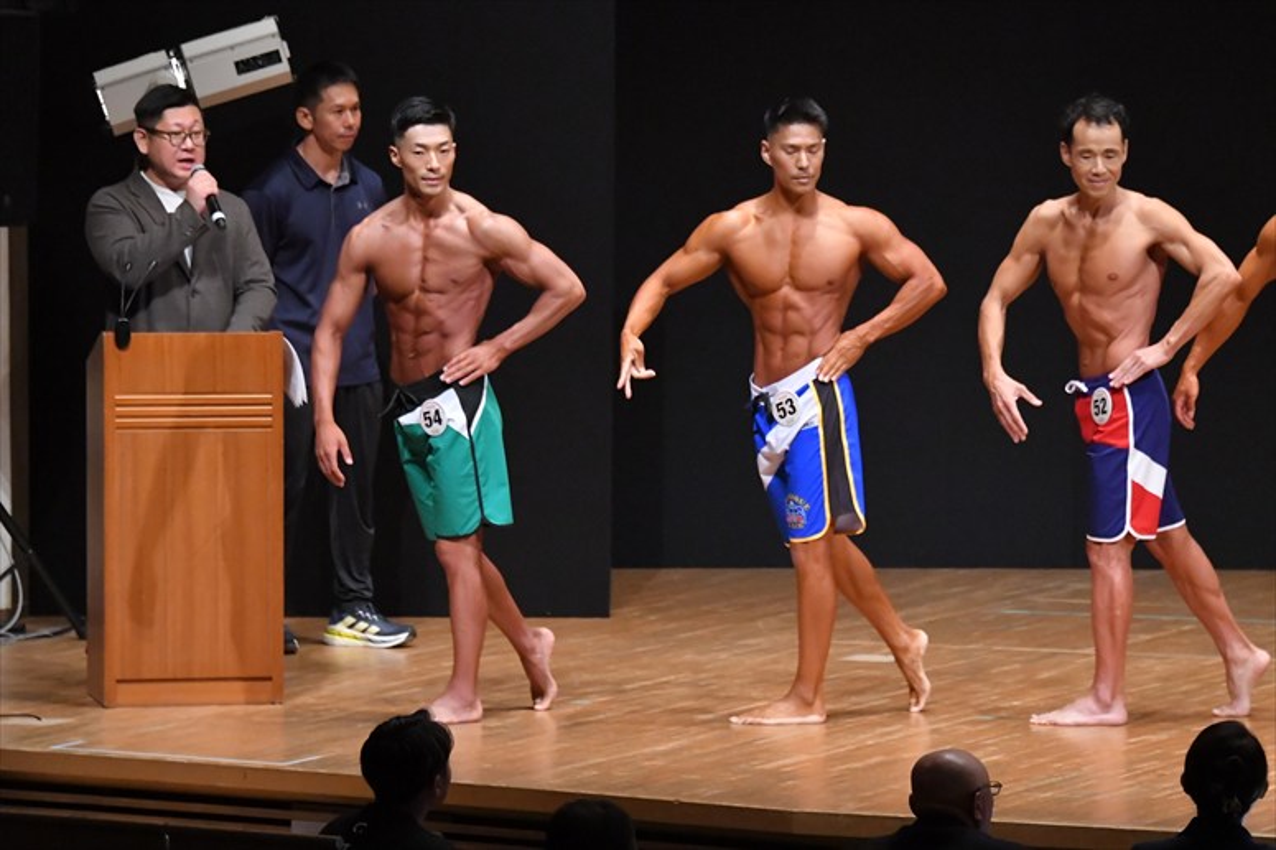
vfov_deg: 5.7
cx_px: 638
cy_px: 425
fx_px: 8503
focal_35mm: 240
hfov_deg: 8.6
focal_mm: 160
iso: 8000
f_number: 5.6
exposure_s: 1/400
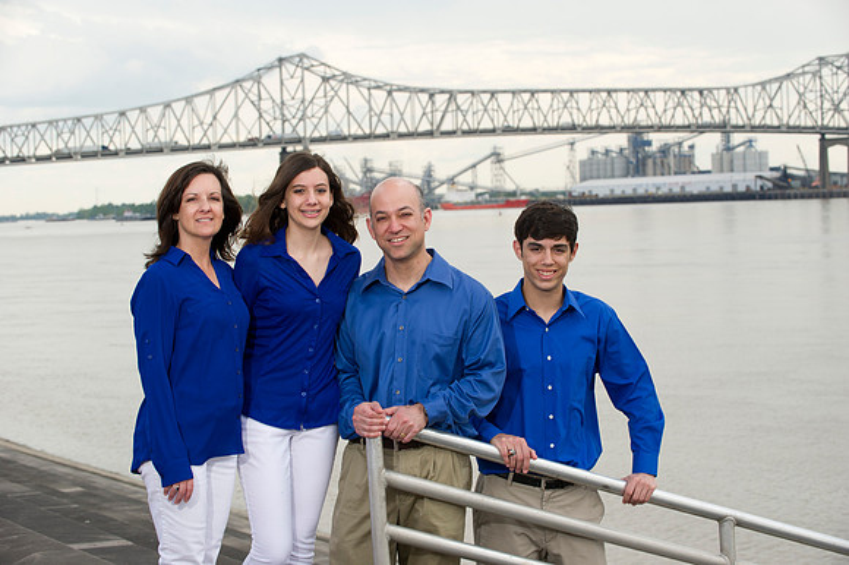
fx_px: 2121
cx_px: 424
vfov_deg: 15.2
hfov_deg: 22.6
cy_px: 282
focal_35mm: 90
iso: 320
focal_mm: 90
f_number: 6.3
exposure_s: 1/200
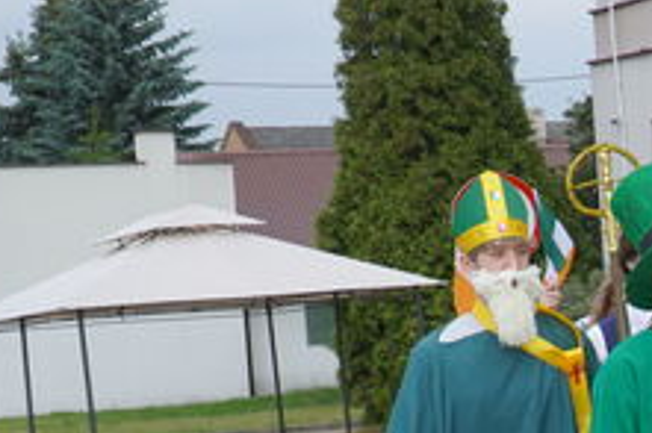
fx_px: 2259
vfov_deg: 10.8
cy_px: 490
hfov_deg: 15.1
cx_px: 994
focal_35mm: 125
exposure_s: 1/400
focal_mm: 23
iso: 100
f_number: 4.5
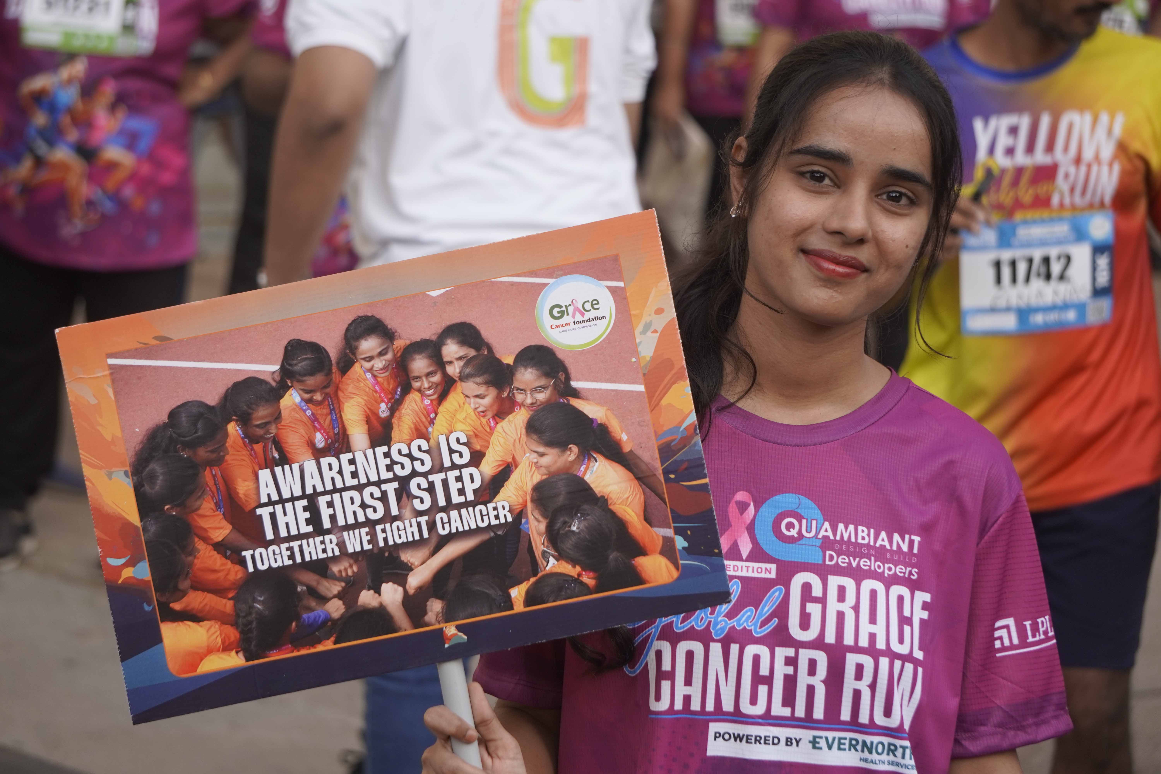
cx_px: 580
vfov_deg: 9.1
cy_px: 387
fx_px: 4837
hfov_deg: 13.7
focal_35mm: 150
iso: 400
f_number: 5.6
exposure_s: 1/160
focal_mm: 100
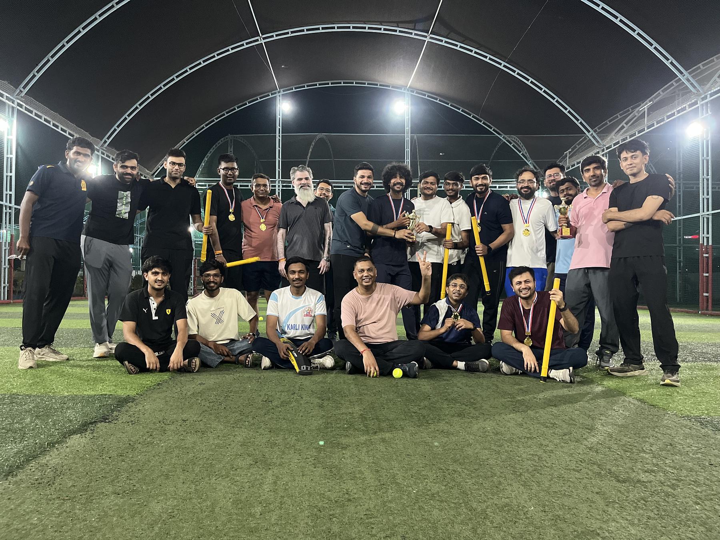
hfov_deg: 67.3
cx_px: 360
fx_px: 541
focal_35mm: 26
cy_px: 270
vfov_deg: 53.1
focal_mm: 5.1
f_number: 1.6
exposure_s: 1/33
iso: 400
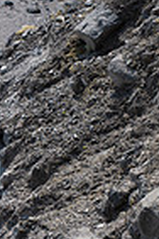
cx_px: -15
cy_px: 183
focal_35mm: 175
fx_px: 1159
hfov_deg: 7.8
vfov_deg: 11.7
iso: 200
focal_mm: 37
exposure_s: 1/1250
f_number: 5
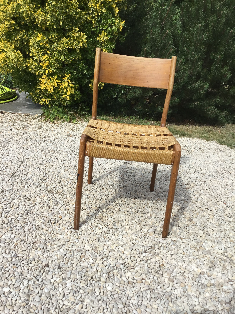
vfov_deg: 58.4
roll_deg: -5.1
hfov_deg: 45.4
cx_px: 118
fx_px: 281
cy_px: 157
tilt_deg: -23.7
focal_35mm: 31
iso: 25
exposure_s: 1/823
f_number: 2.4
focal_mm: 3.3
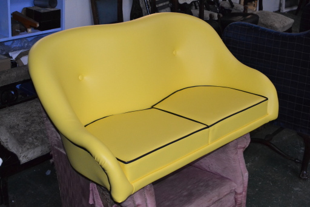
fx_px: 452
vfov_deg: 25.7
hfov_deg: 37.9
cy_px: 104
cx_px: 155
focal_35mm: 52
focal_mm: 35
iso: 3200
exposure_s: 1/60
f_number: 5
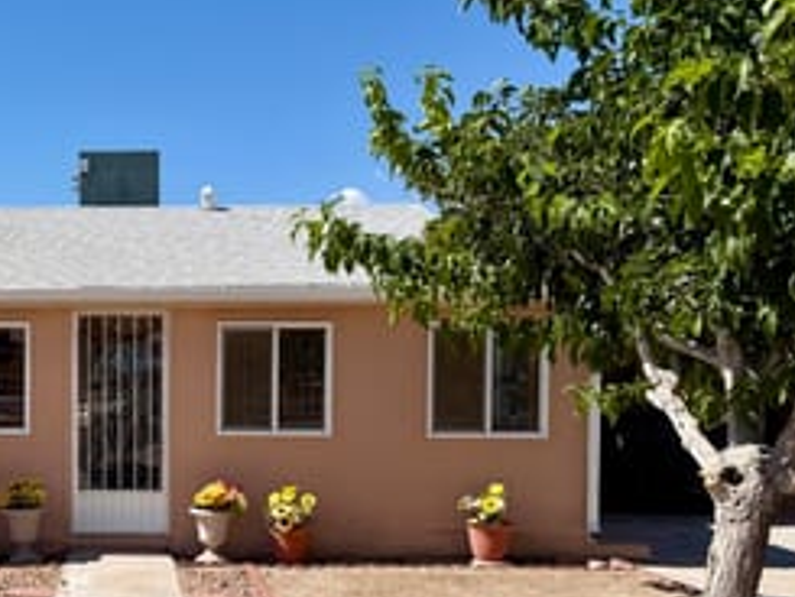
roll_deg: -0.5
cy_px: 402
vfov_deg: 30.7
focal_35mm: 47
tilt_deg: -2.3
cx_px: 88
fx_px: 1080
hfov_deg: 37.9
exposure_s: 1/6711
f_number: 1.78
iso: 80
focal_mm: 6.76
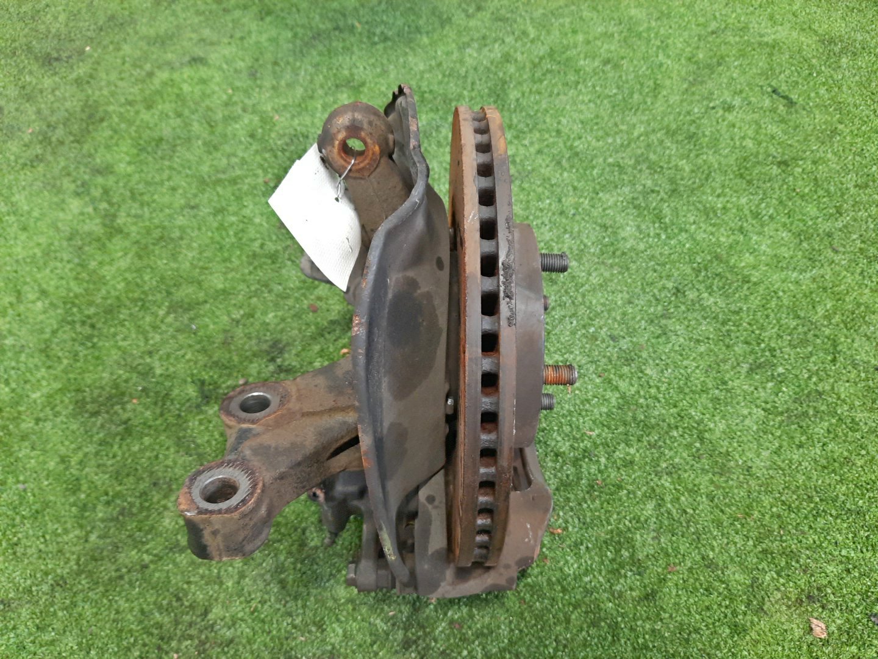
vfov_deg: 54.9
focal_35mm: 25
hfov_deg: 69.4
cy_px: 330
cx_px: 439
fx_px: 634
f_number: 2
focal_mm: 4.6
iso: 346
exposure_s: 1/33
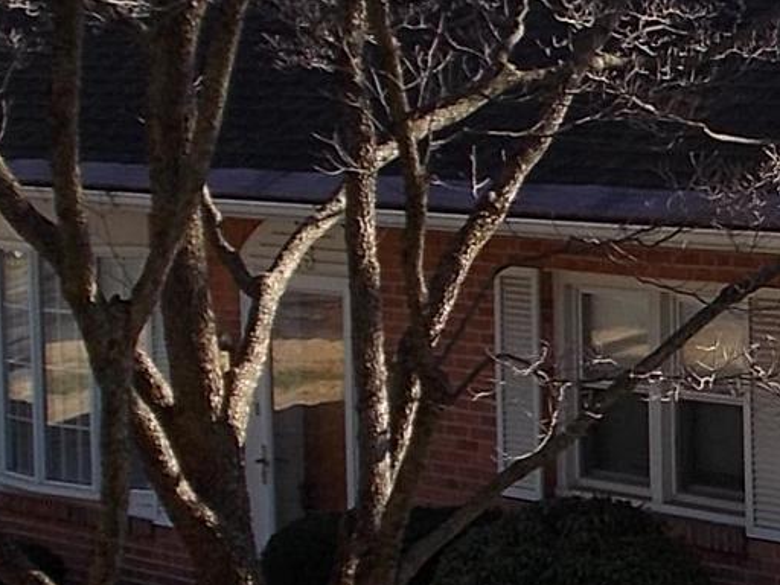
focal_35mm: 156
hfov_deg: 12.1
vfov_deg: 9.5
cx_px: 1149
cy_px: 216
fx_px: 3515
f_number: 3.9
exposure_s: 1/250
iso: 80
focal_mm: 6.9
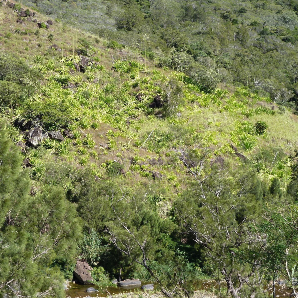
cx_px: 149
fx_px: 682
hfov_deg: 24.7
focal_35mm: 70
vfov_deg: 24.6
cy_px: 174
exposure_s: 1/250
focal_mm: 9.7
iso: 80
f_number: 3.9
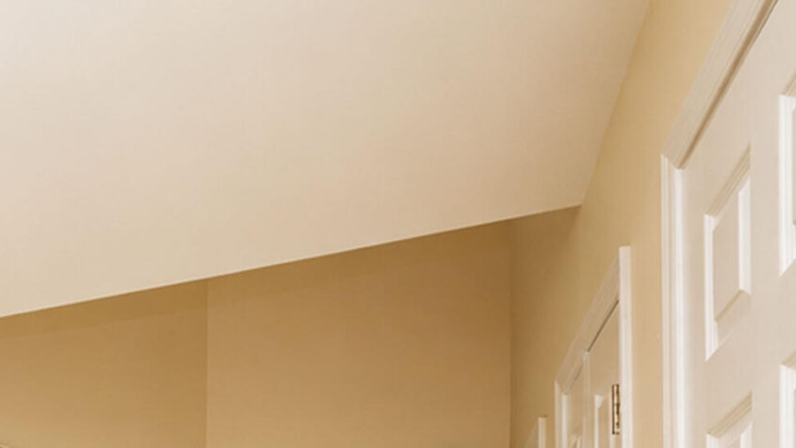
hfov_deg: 31.1
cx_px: -252
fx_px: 1076
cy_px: 763
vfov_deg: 19.0
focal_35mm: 51
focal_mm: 16
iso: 64
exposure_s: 1/50
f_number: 5
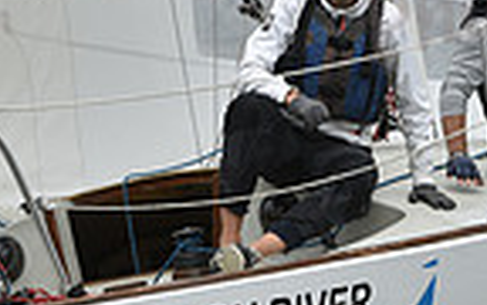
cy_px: 198
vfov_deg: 4.6
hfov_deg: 7.3
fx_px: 3809
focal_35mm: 287
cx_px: 189
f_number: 6.3
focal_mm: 70
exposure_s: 1/800
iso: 400
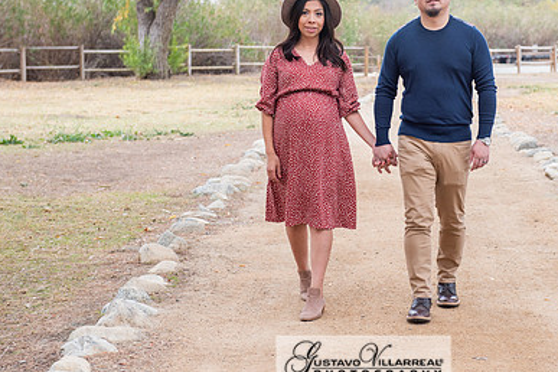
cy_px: 136
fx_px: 1395
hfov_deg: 22.5
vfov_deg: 15.2
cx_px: 363
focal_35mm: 90
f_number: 5
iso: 500
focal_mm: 60
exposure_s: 1/125
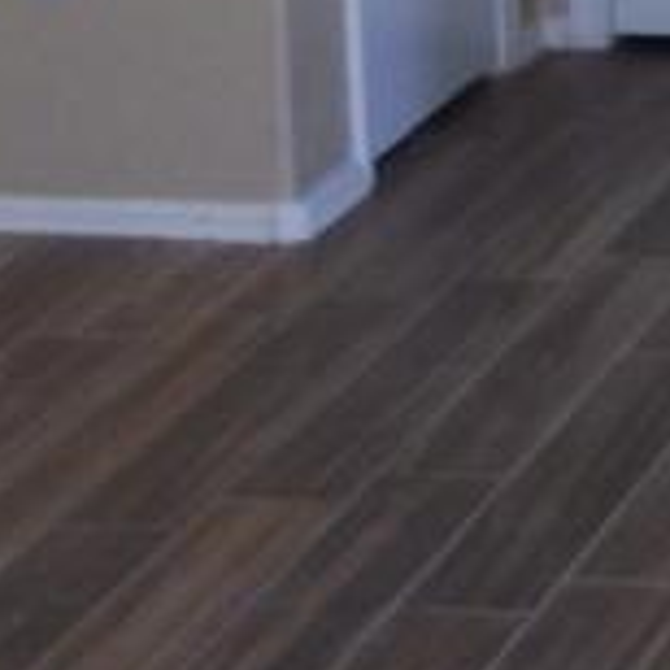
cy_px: -248
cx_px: 1301
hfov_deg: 7.9
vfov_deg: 8.2
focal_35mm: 211
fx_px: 4620
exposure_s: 1/30
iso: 160
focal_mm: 6.5
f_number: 3.1
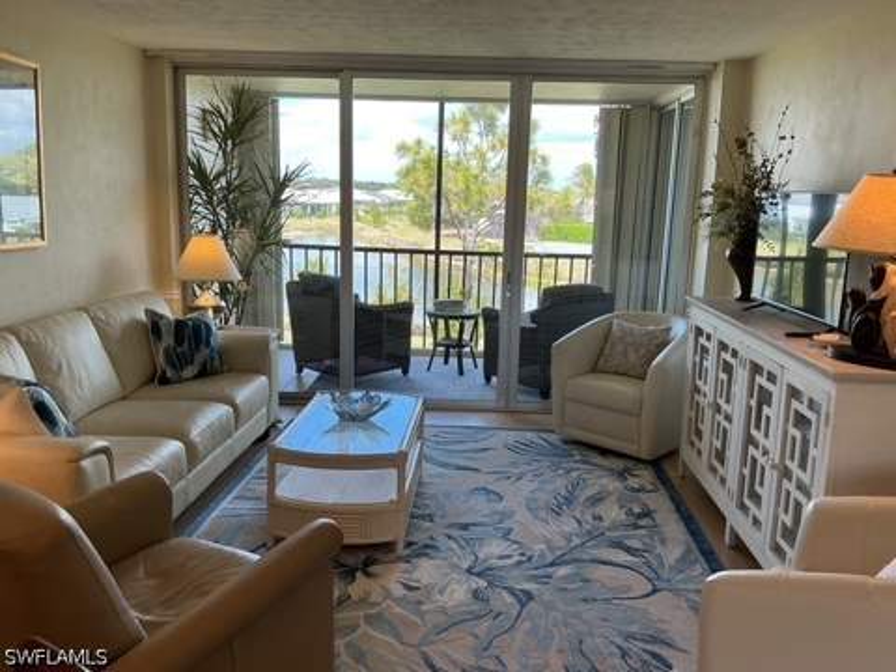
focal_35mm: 29
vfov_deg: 48.2
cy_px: 336
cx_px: 448
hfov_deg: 61.7
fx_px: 751
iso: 25
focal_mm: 3
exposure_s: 1/120
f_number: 1.8
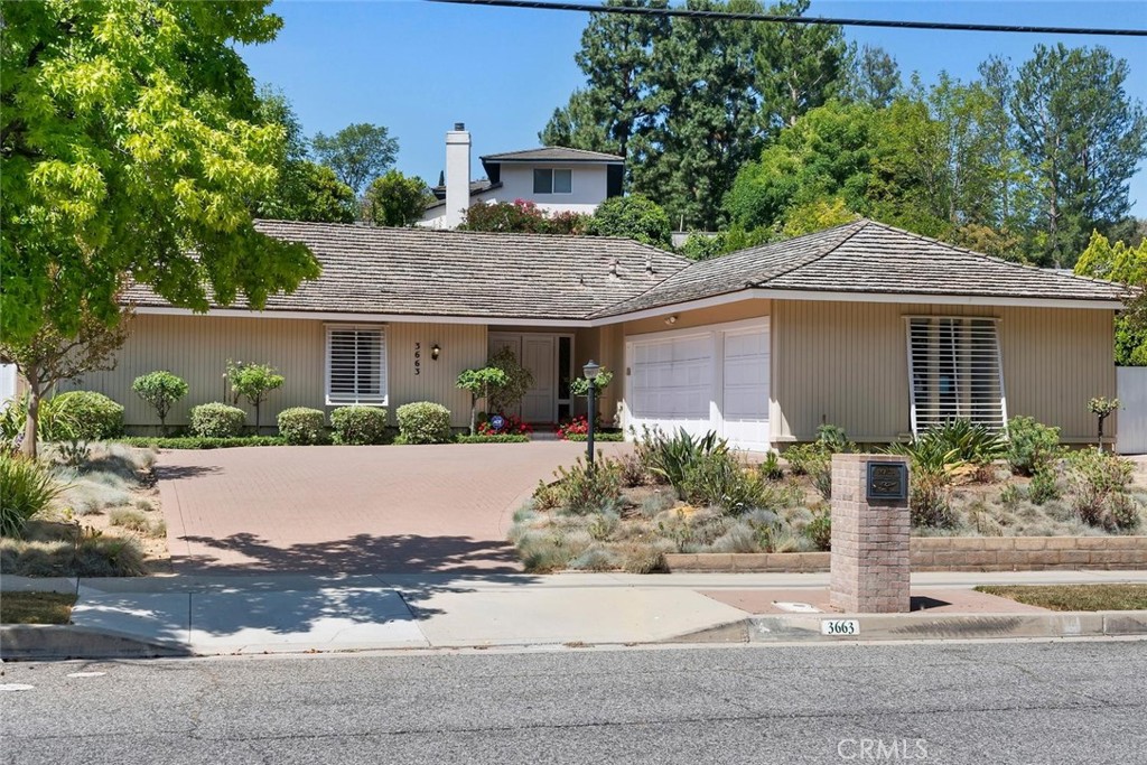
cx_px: 574
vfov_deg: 29.0
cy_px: 382
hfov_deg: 42.3
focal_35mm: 46
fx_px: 1482
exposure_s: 1/320
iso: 125
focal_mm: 31
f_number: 11
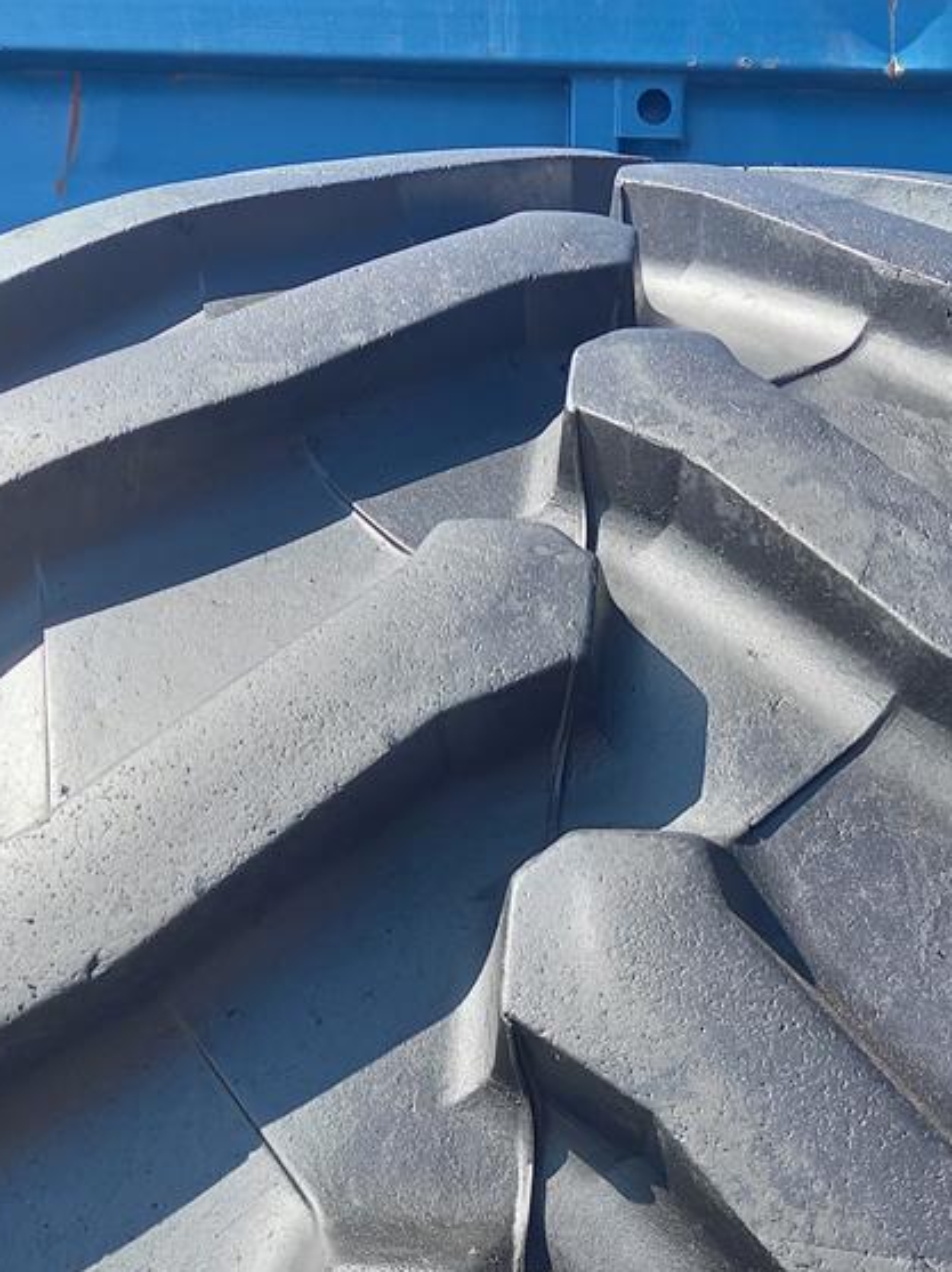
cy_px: 875
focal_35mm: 46
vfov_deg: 40.6
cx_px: 596
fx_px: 1689
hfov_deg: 31.3
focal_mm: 4.65
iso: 50
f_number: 1.8
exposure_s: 1/218
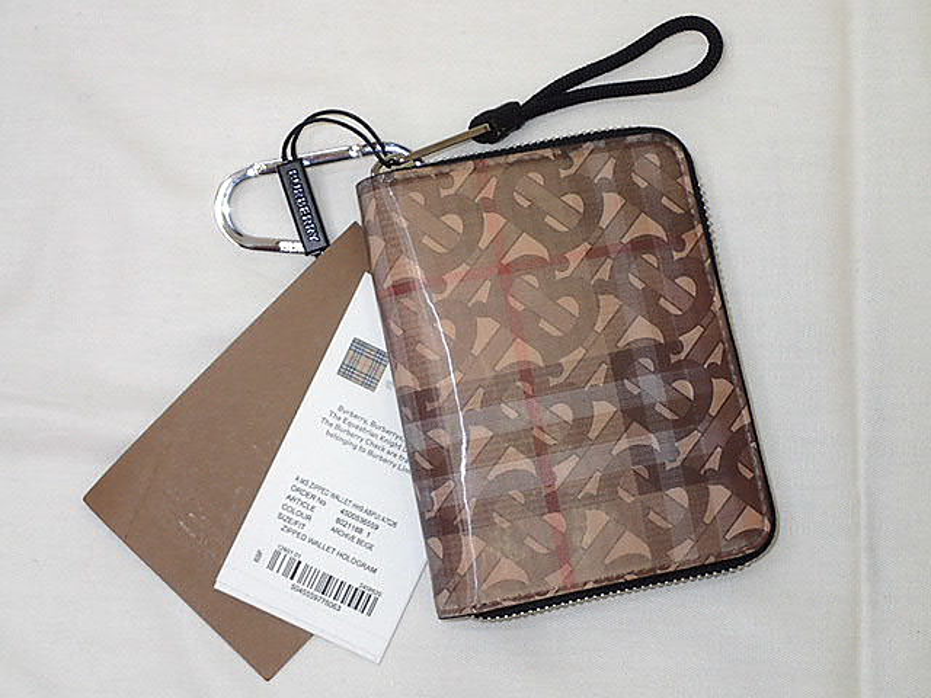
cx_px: 466
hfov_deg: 27.8
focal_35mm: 70
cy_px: 349
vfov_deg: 21.0
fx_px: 1883
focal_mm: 12.6
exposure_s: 1/60
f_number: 4
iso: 200
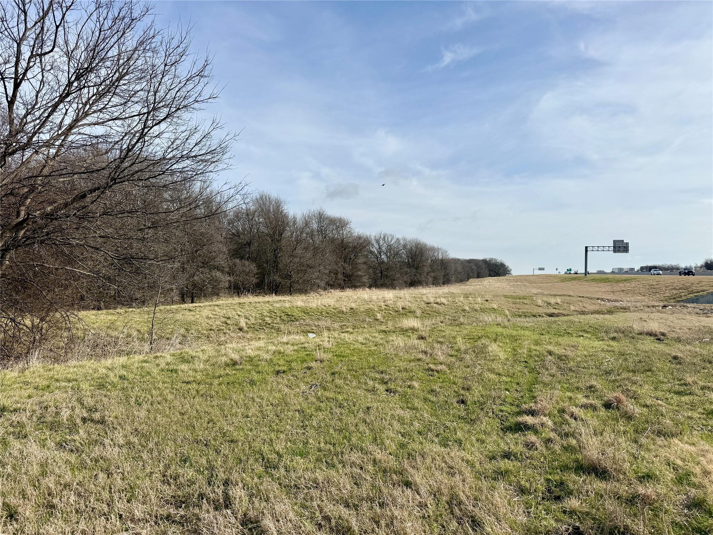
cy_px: 268
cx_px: 356
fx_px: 494
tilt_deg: +2.1
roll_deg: -1.2
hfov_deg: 71.6
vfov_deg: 56.8
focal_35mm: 24
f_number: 1.78
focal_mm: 6.76
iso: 80
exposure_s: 1/7353
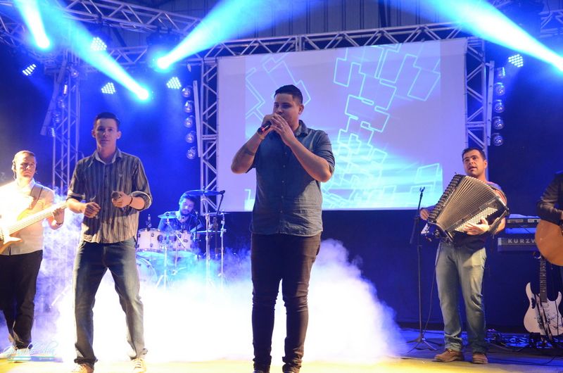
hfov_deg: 41.2
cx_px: 282
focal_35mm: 48
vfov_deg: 28.0
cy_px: 186
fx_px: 749
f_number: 4.2
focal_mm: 32
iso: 3200
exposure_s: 1/50
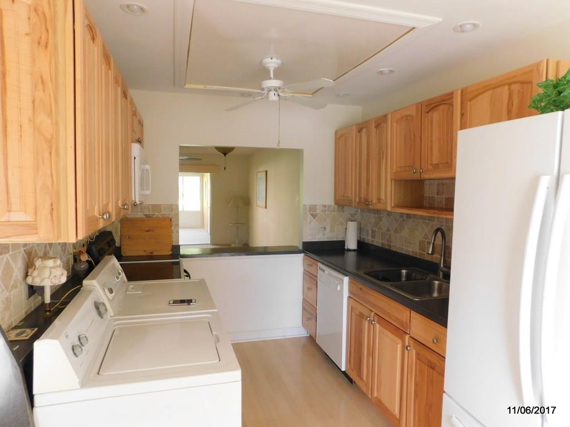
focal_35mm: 24
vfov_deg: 56.8
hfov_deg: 71.6
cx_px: 285
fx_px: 395
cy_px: 214
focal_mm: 4.1
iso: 400
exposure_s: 1/20
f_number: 3
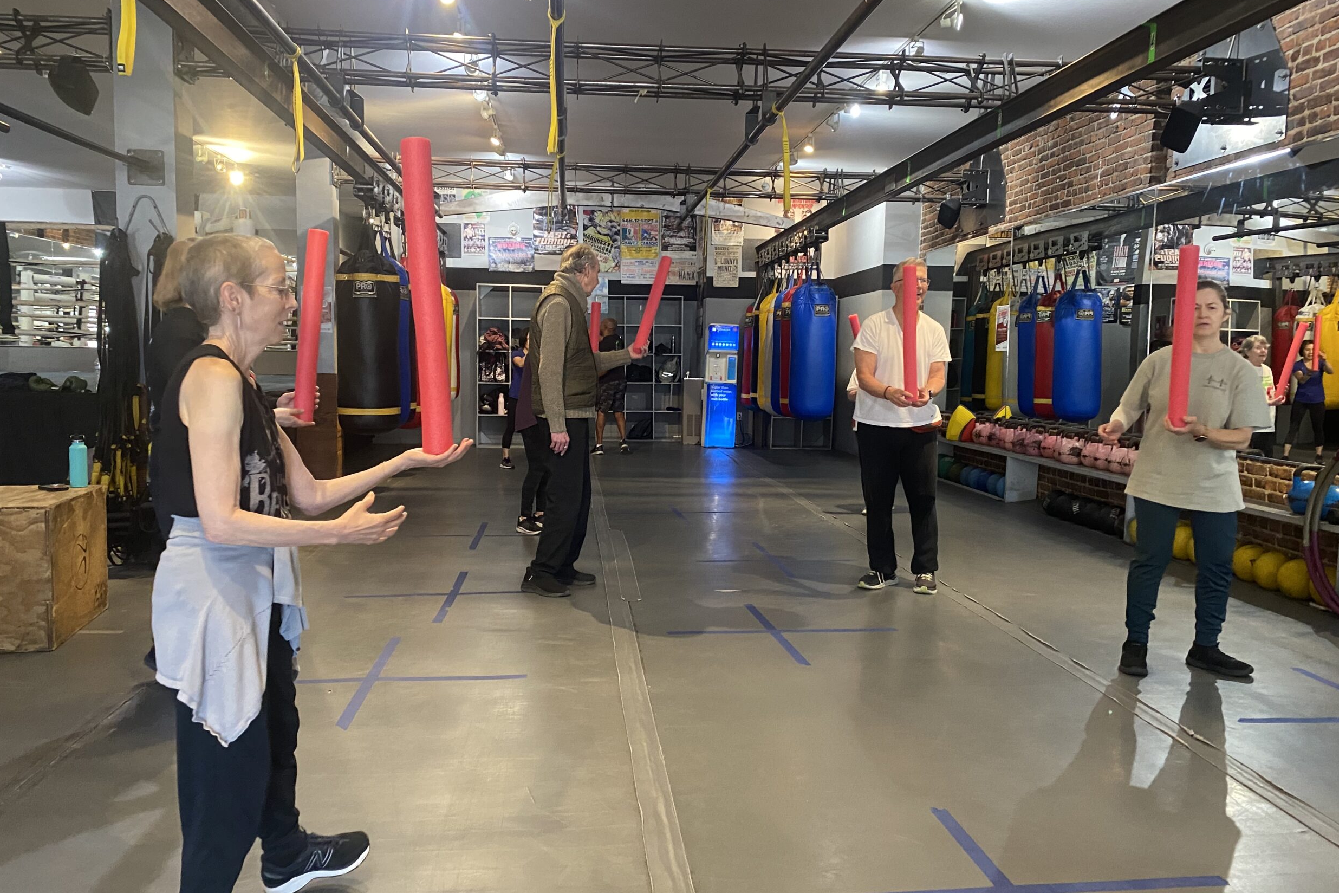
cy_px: 451
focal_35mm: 28
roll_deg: -1.0
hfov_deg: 65.5
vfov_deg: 46.4
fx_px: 1041
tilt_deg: -4.2
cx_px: 665
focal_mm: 4.25
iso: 320
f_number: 1.8
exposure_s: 1/60
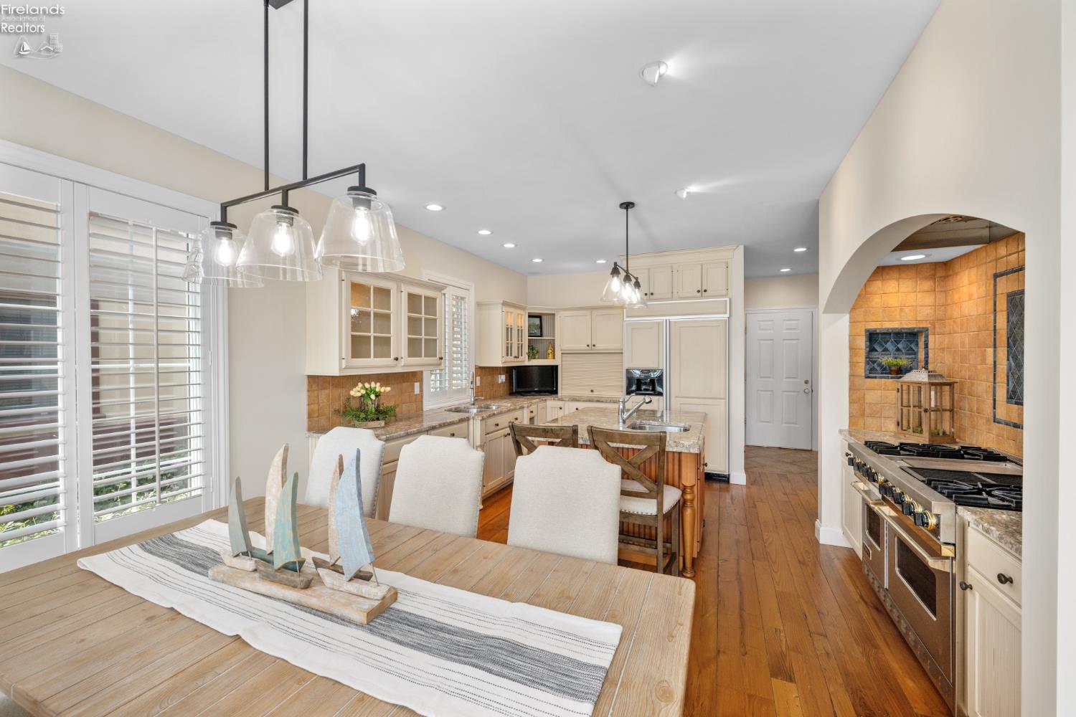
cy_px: 358
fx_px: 418
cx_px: 538
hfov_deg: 104.3
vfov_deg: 81.2
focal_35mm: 14
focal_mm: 14
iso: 400
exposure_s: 1/60
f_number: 8
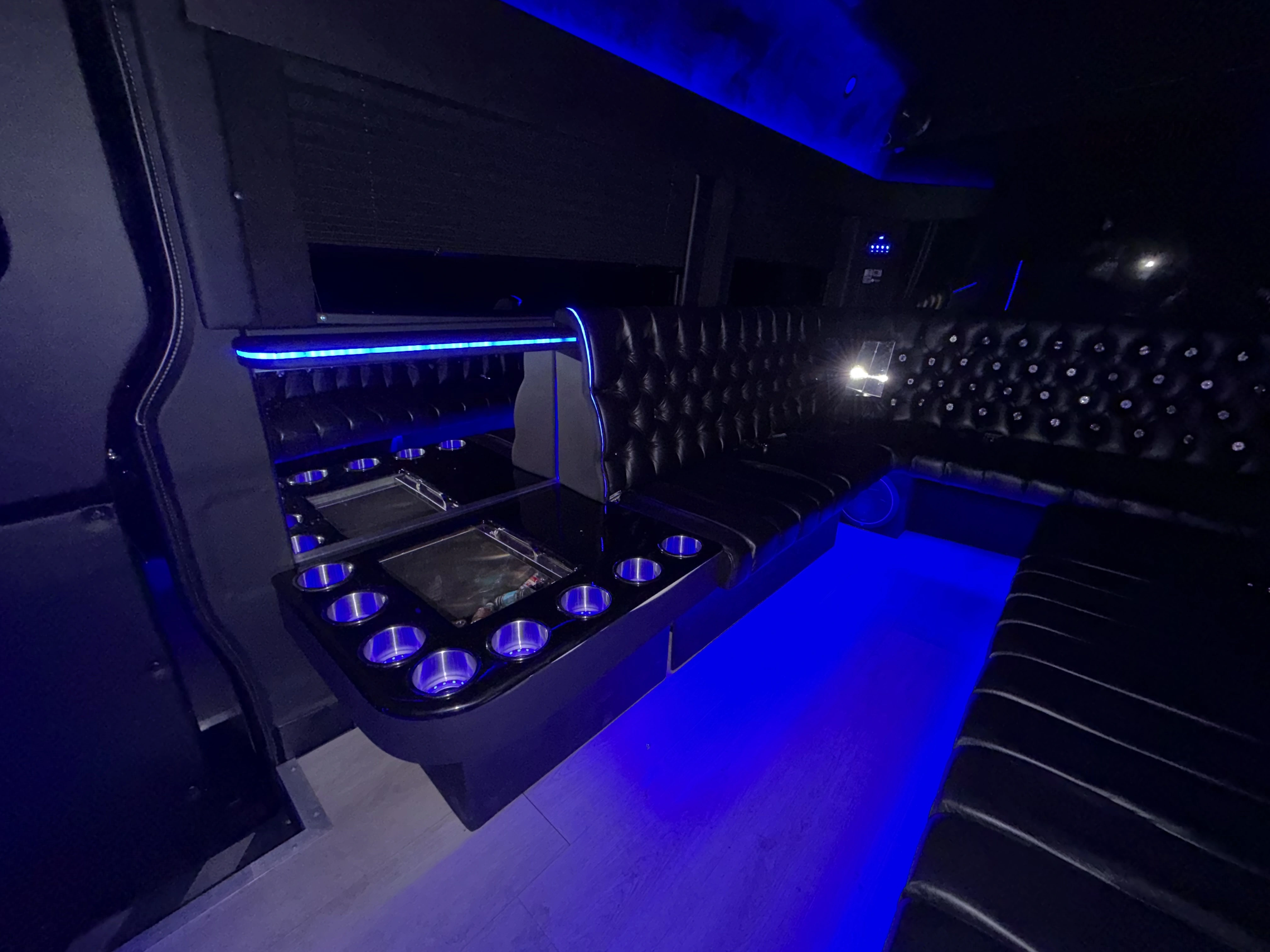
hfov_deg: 102.1
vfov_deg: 85.7
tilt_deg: -22.2
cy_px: 476
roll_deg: -2.1
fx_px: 514
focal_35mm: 14
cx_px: 635
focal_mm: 2.22
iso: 400
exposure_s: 1/30
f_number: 2.2
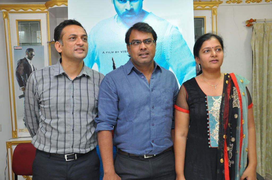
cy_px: 90
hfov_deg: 59.6
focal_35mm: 32
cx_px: 136
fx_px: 238
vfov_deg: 41.6
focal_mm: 21
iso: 800
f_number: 5.6
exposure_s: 1/60
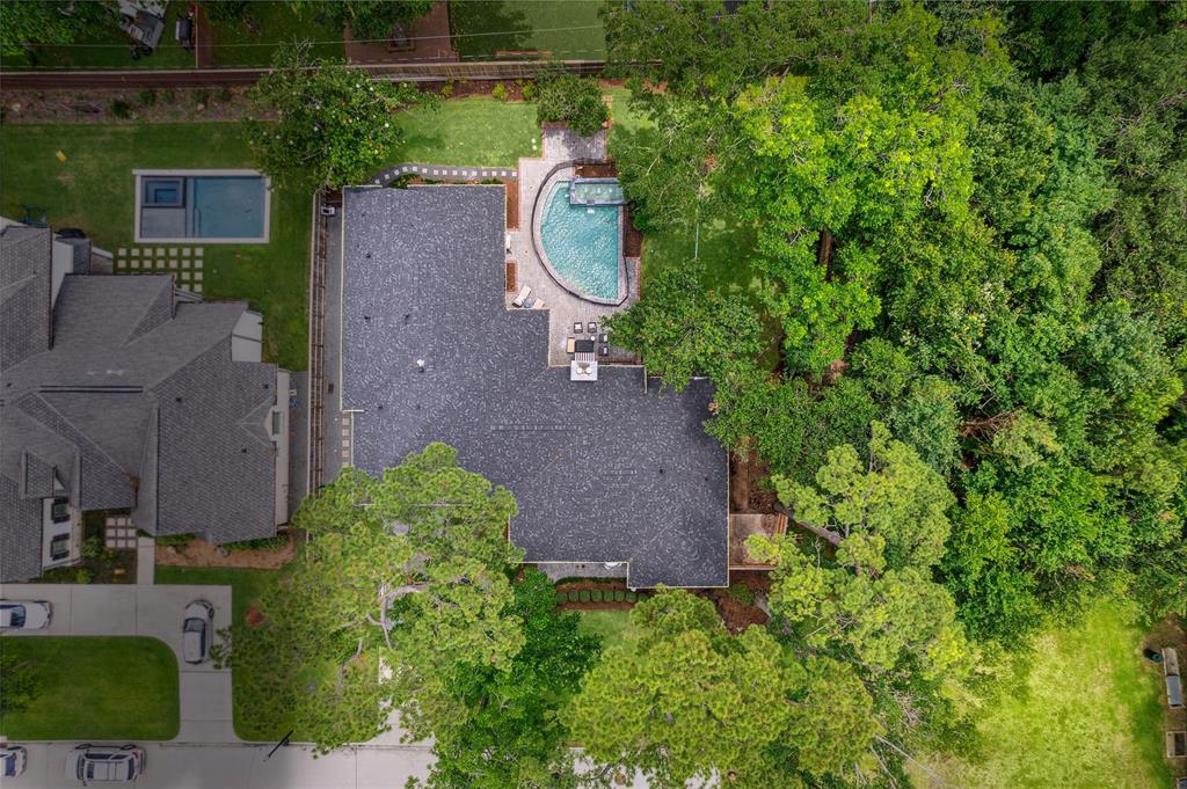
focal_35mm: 22
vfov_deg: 57.1
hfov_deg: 78.6
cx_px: 594
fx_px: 725
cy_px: 394
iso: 110
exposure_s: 1/730
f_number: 2.8
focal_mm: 8.4
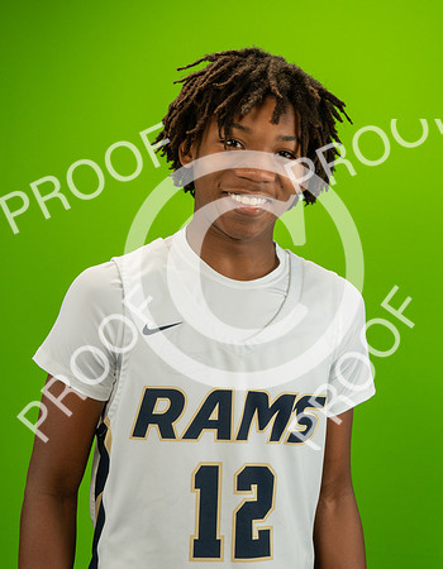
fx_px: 1370
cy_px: 271
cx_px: 271
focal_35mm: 82
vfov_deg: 23.5
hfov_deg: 18.3
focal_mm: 53
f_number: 18
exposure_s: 1/60
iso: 800
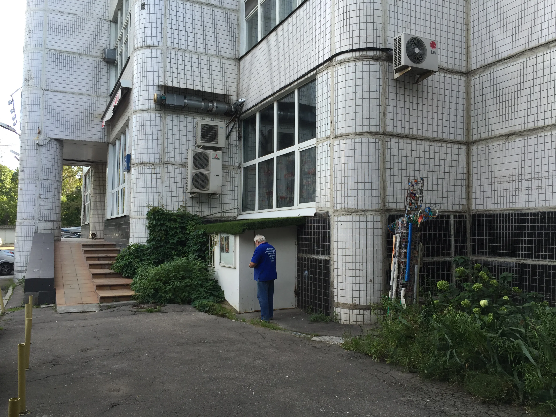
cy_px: 208
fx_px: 466
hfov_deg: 61.7
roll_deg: -1.3
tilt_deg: +3.0
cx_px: 278
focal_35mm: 29
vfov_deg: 48.2
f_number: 2.2
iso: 32
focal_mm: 4.15
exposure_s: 1/191
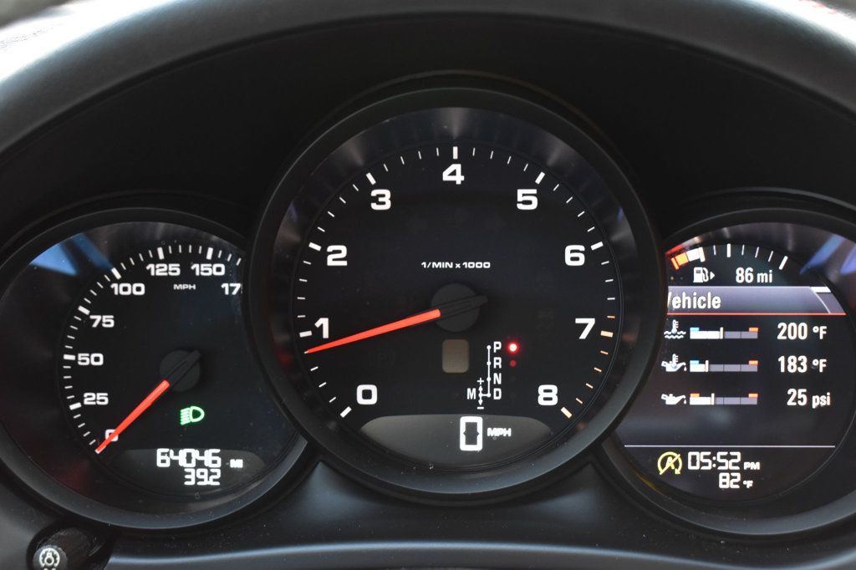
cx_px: 428
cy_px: 285
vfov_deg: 28.1
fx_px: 1141
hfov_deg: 41.1
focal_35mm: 48
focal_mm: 32
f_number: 6.3
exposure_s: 1/15
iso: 1100
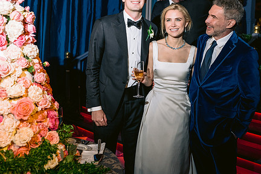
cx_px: 141
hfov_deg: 41.9
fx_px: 341
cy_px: 66
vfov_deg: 28.6
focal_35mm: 47
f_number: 3.2
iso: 1000
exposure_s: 1/80
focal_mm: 35
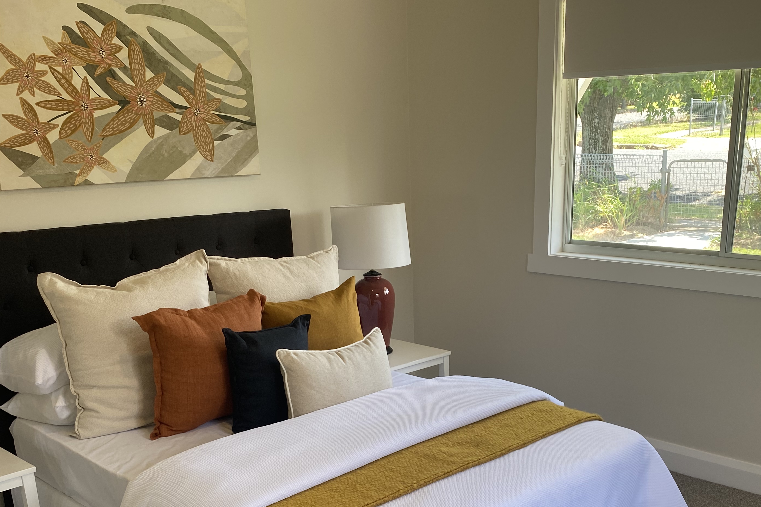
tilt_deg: -19.4
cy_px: 388
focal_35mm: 39
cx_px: 424
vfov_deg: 33.4
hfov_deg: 49.5
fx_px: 824
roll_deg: +1.7
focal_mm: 4.25
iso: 40
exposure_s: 1/122
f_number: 1.8
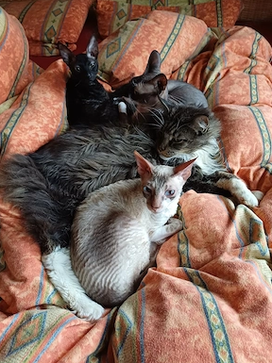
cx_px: 132
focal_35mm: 26
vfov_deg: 67.3
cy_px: 176
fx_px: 273
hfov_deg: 53.0
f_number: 1.8
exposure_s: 1/33
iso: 400
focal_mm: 4.65
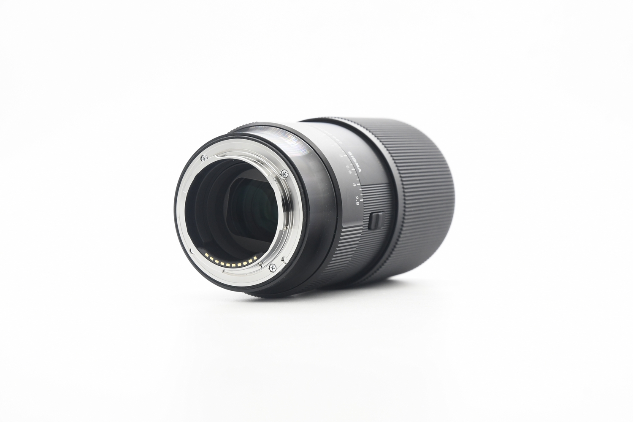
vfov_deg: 17.5
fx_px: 1371
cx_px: 316
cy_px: 211
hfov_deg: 26.0
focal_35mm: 78
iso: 1000
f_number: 7.1
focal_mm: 52
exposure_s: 1/100
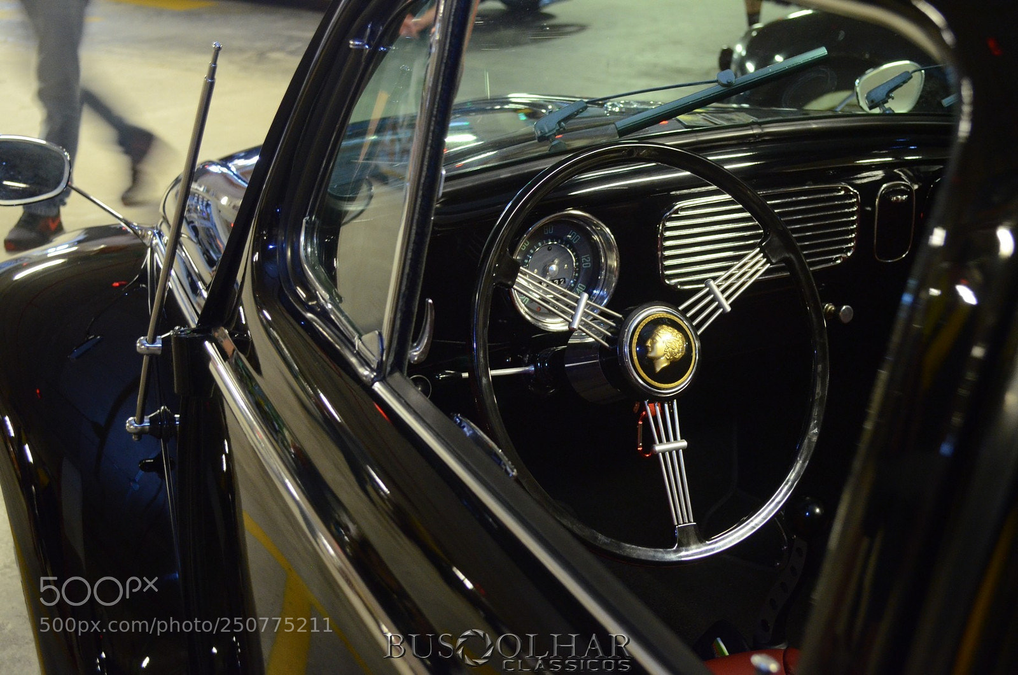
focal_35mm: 48
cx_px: 509
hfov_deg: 41.2
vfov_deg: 28.0
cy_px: 338
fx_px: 1355
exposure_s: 1/8
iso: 2000
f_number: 4.8
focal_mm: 32
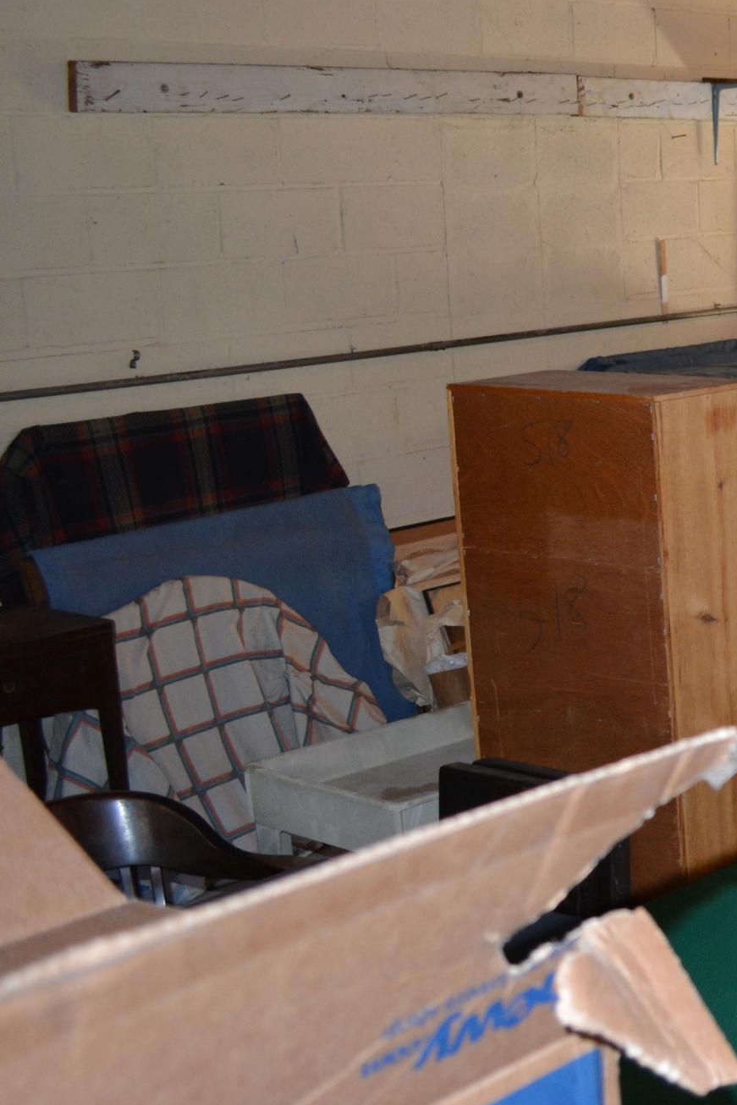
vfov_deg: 32.4
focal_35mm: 62
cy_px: 531
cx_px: 1235
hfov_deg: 18.3
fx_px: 1903
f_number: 3.5
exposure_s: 1/60
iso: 560
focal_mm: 18
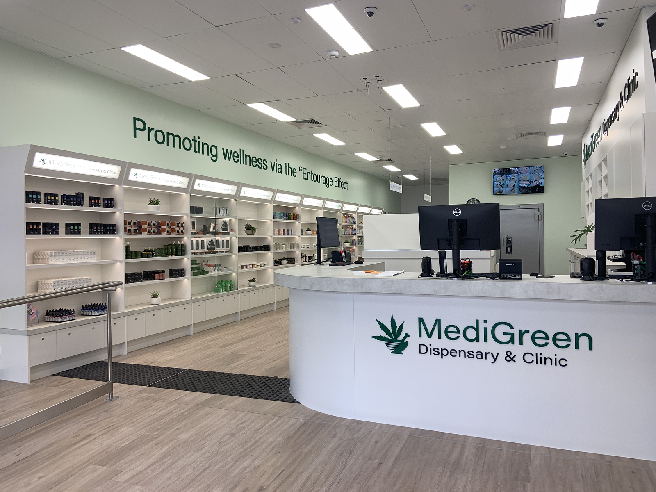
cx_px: 328
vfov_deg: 53.1
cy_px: 246
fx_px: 493
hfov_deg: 67.3
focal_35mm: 26
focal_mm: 4.25
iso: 32
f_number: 1.8
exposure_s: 1/100
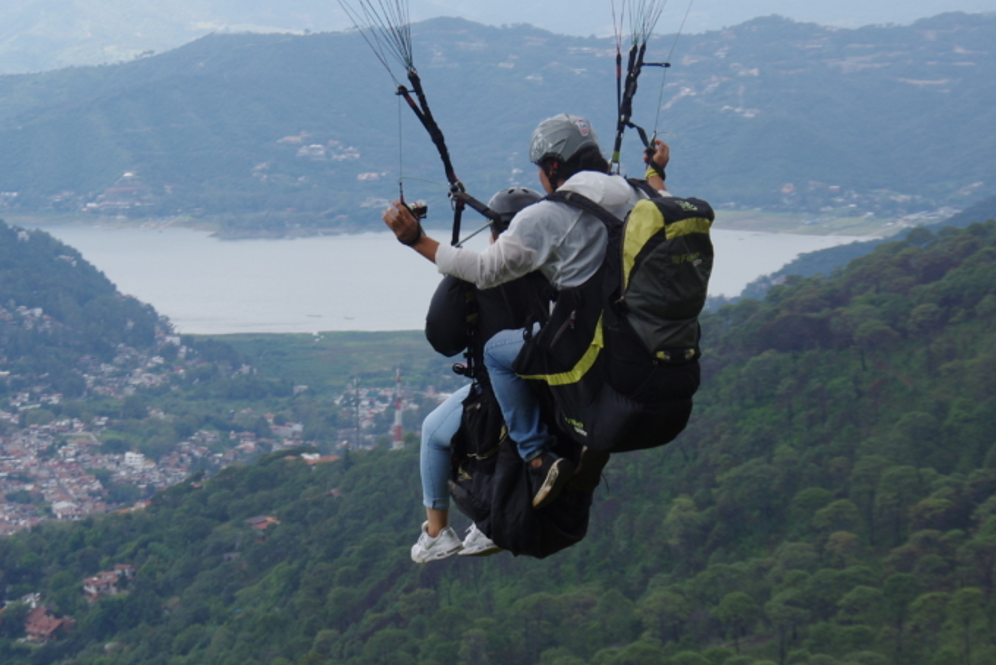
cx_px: 444
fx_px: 3128
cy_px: 390
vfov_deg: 12.1
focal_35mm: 113
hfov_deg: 18.1
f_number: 7.1
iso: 200
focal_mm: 48
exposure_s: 1/500
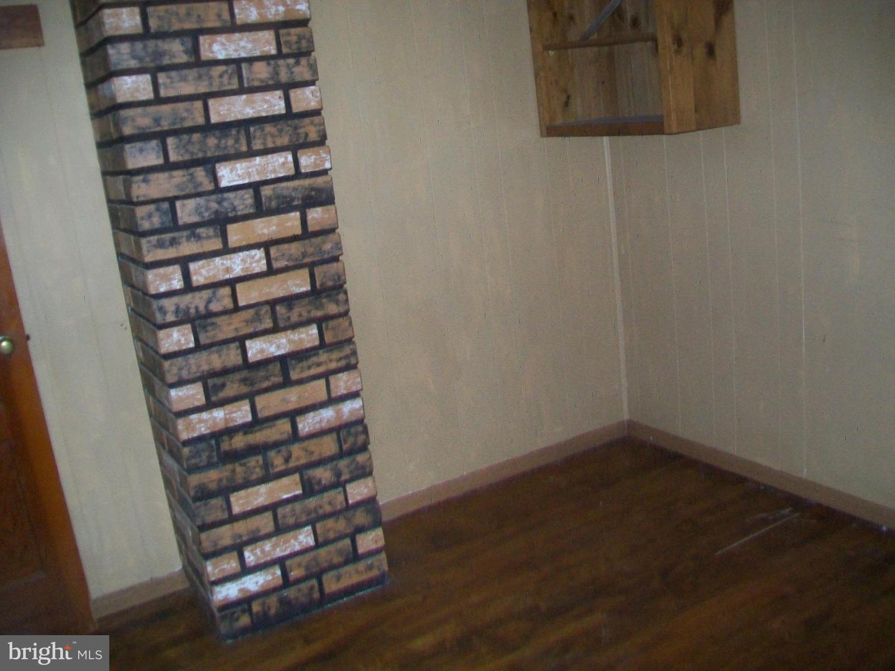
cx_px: 448
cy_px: 336
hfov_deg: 54.0
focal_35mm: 34
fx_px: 879
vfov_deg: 41.8
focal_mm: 6.1
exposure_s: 1/60
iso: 160
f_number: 2.7
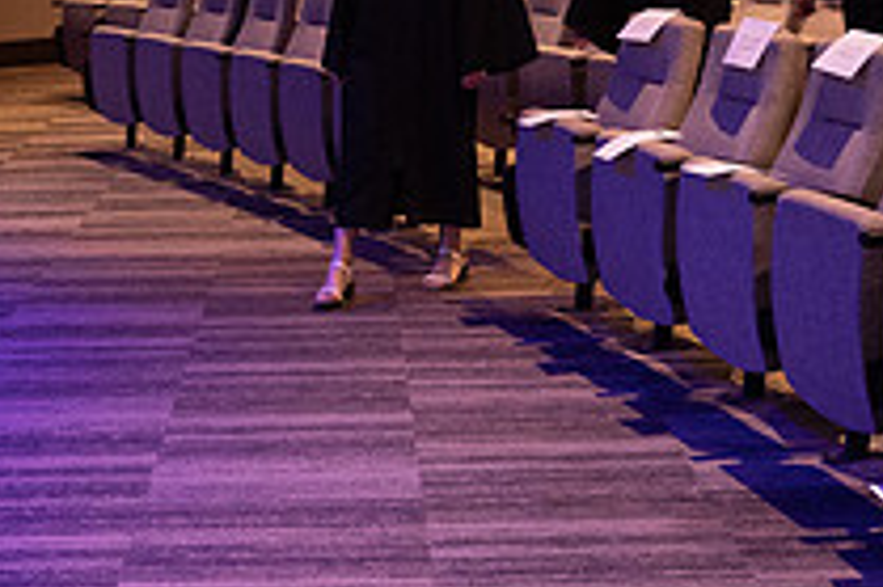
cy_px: -6
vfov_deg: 15.6
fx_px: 2108
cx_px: 228
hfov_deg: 23.4
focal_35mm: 86
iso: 4000
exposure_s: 1/200
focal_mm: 31
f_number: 4
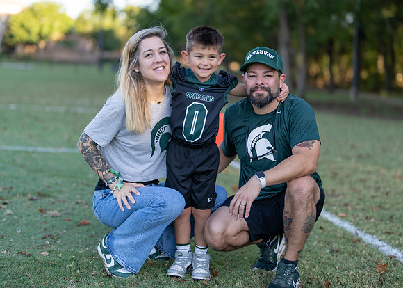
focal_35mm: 62
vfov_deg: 22.8
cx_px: 219
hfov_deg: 31.6
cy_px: 117
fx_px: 712
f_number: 1.2
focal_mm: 50
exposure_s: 1/800
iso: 100
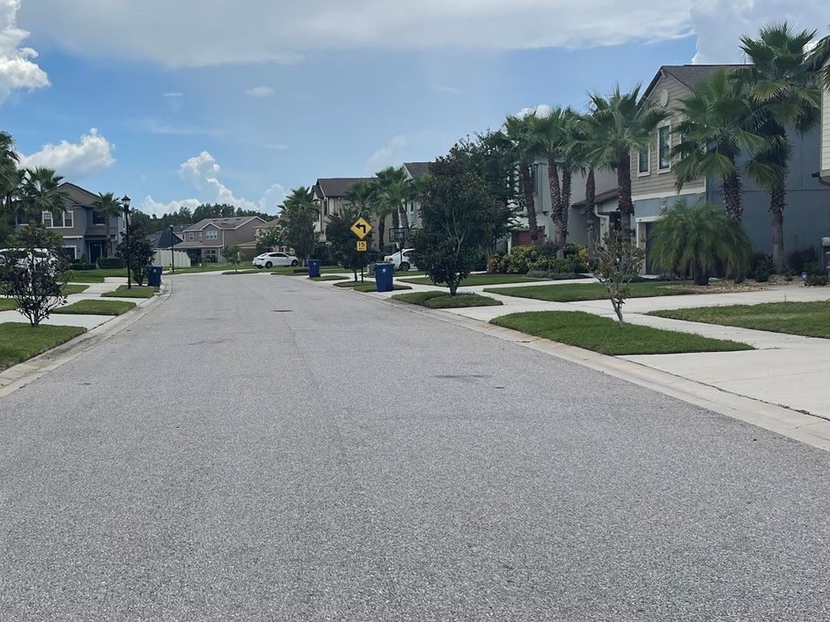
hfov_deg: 44.2
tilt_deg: -2.1
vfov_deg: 34.3
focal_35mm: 42
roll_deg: +2.8
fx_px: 1007
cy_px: 323
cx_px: 287
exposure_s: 1/4902
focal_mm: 5.1
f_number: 1.6
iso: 32
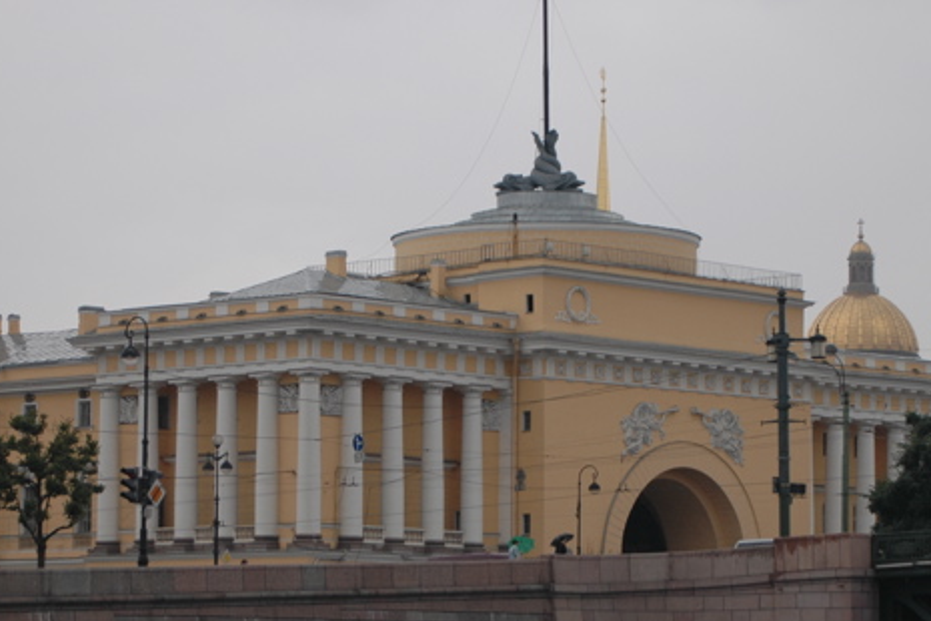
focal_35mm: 155
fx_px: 4000
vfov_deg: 8.9
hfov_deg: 13.3
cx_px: 547
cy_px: 409
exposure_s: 1/125
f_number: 5.6
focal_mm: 75
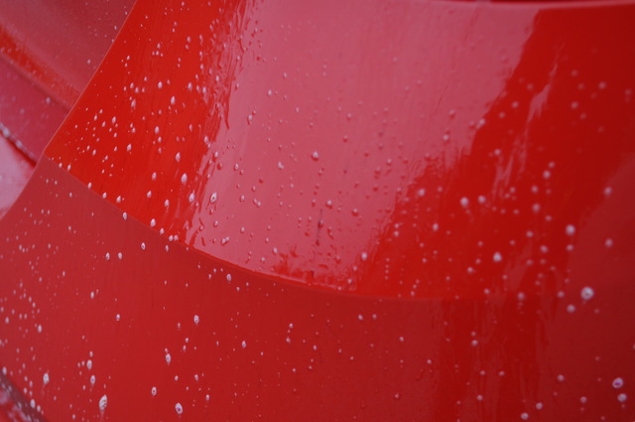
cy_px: 211
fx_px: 951
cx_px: 318
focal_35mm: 54
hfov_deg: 36.9
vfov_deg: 25.0
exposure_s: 1/125
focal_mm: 36
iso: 400
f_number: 5.3
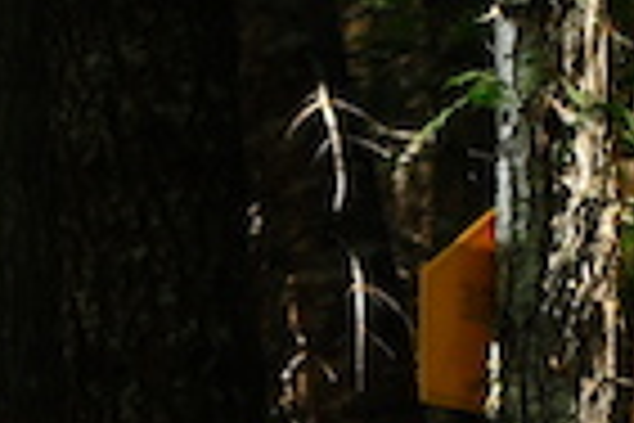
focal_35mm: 760
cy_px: 225
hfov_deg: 2.7
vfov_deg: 1.8
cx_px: 297
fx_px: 13383
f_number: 2.8
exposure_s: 1/250
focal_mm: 70
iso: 400
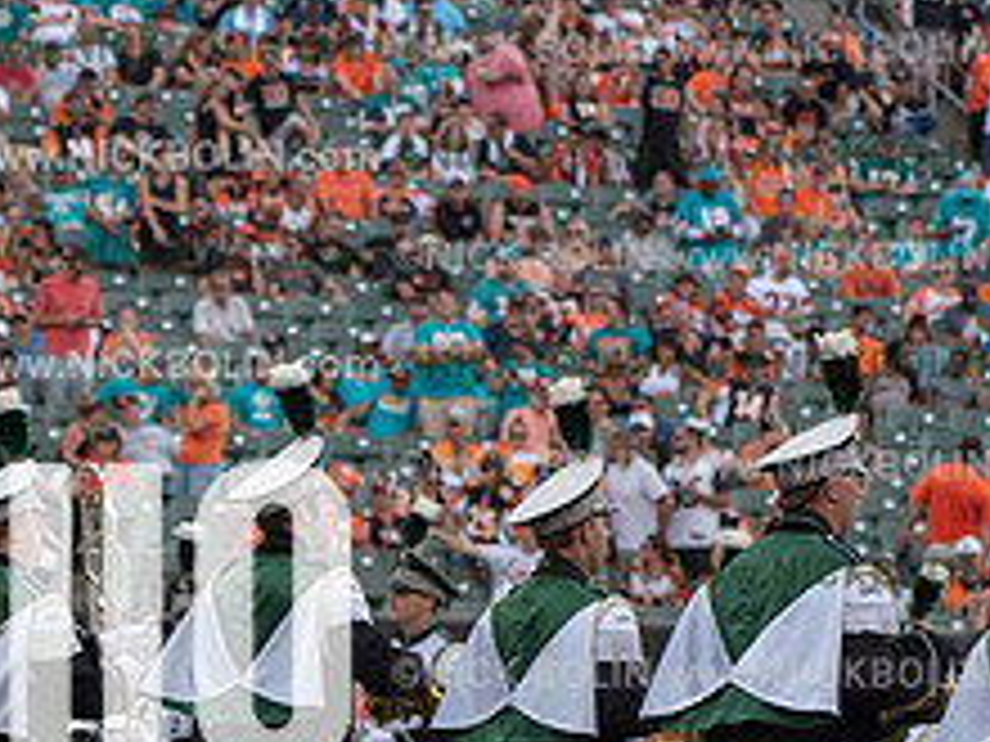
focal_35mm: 355
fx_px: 10153
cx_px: 32
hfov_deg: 5.6
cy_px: 677
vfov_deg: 4.2
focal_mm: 140
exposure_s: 1/1250
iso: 400
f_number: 5.6
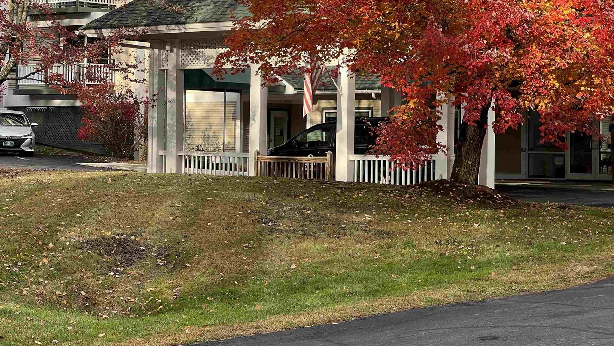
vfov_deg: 12.0
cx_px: 270
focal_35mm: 101
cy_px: 87
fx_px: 1645
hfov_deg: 21.1
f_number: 2.8
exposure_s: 1/145
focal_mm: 9
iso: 32
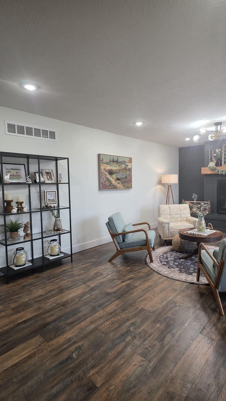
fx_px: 202
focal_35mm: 19
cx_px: 132
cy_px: 201
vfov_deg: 89.6
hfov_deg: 58.0
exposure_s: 1/60
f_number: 1.9
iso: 320
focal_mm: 2.2
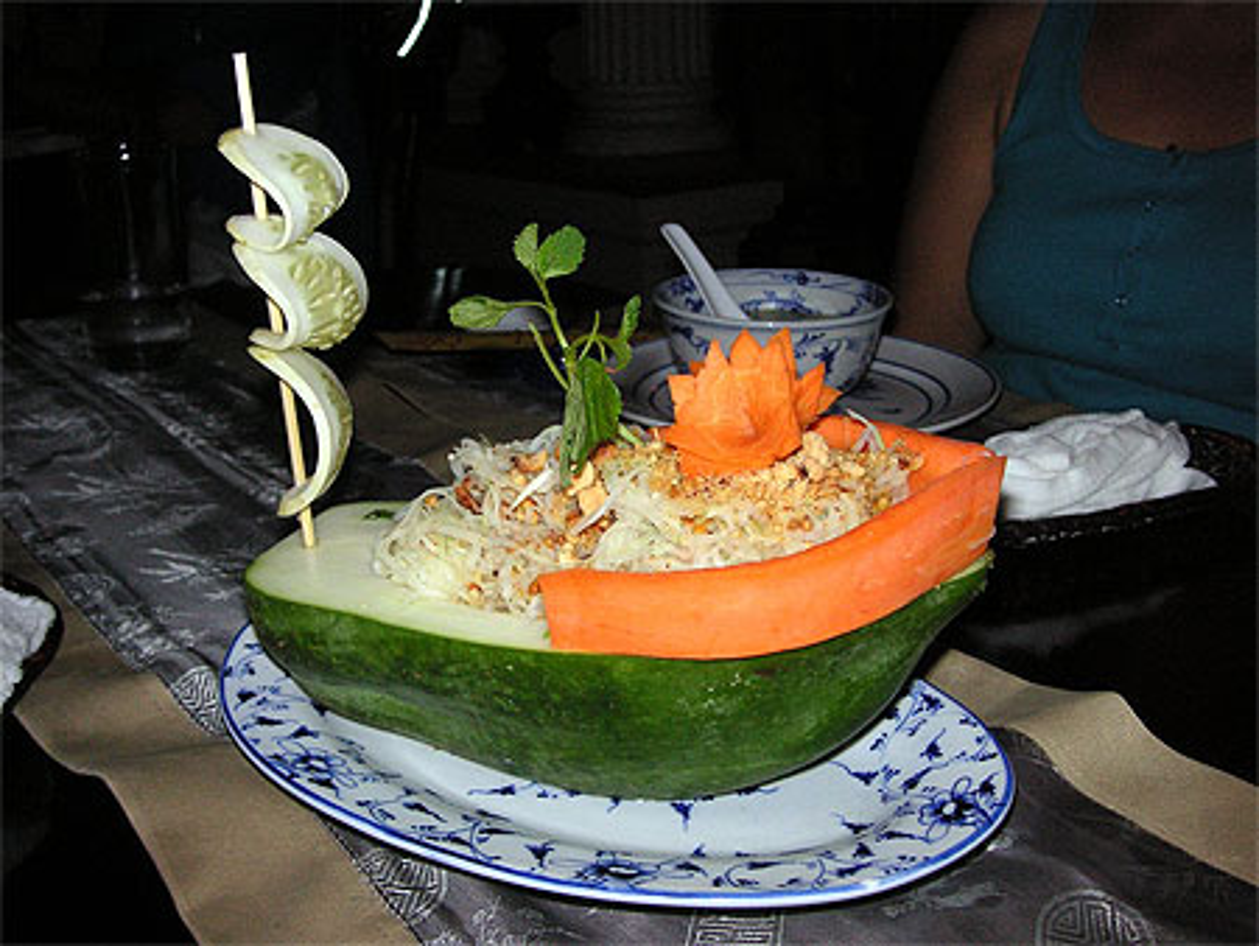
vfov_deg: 38.7
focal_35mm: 37
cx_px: 630
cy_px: 473
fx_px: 1346
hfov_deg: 50.1
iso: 160
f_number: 6.7
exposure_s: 1/45
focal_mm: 6.1
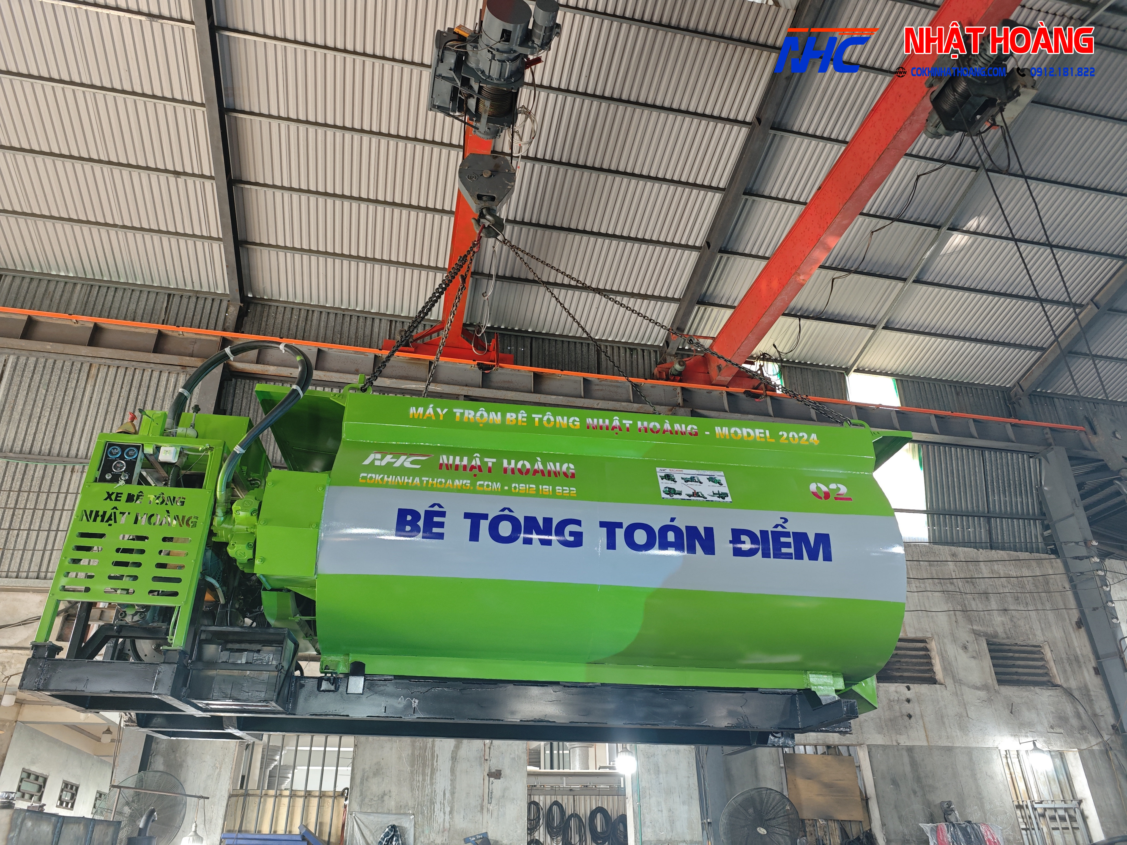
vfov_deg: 58.9
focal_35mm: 23
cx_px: 564
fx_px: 749
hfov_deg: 73.9
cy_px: 422
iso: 200
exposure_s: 1/73.6
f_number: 1.42
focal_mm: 6.68
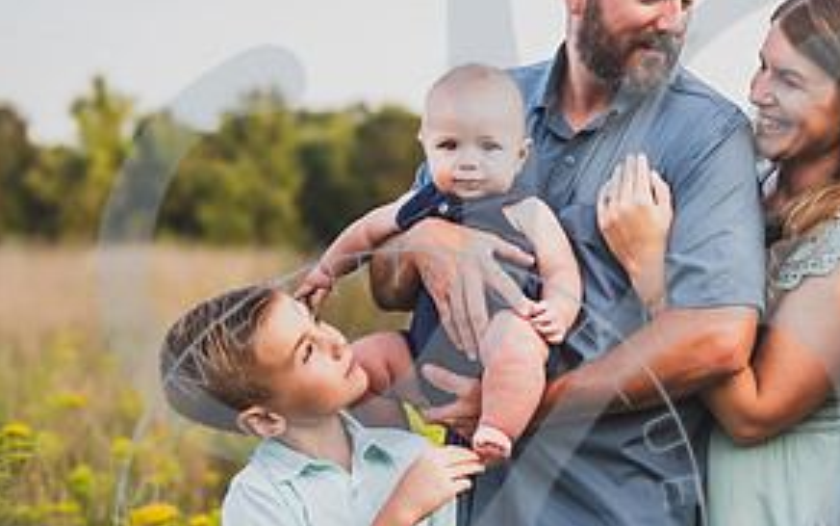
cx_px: 554
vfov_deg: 18.9
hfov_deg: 29.6
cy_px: 302
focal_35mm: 69
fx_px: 1580
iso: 250
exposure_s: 1/320
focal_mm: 34
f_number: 2.8
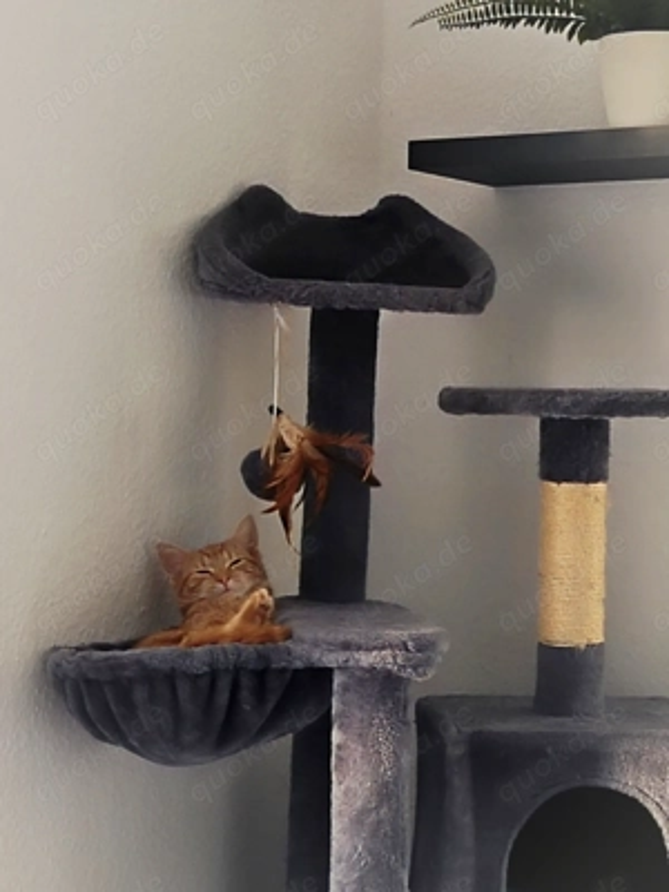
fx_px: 2371
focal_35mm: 92
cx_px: 334
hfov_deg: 16.1
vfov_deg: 21.3
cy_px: 446
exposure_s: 1/20
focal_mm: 6.18
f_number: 1.65
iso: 3200
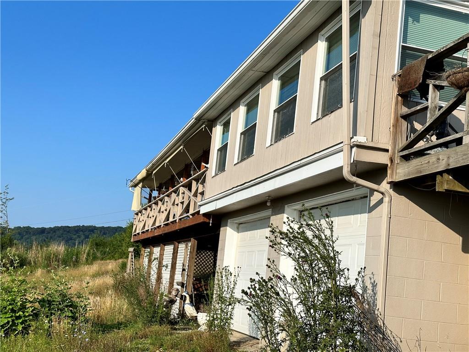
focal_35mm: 48
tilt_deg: +9.1
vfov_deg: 30.3
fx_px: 650
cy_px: 176
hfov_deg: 39.7
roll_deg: -5.0
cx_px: 234
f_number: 1.78
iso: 64
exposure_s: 1/5263
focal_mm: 6.86
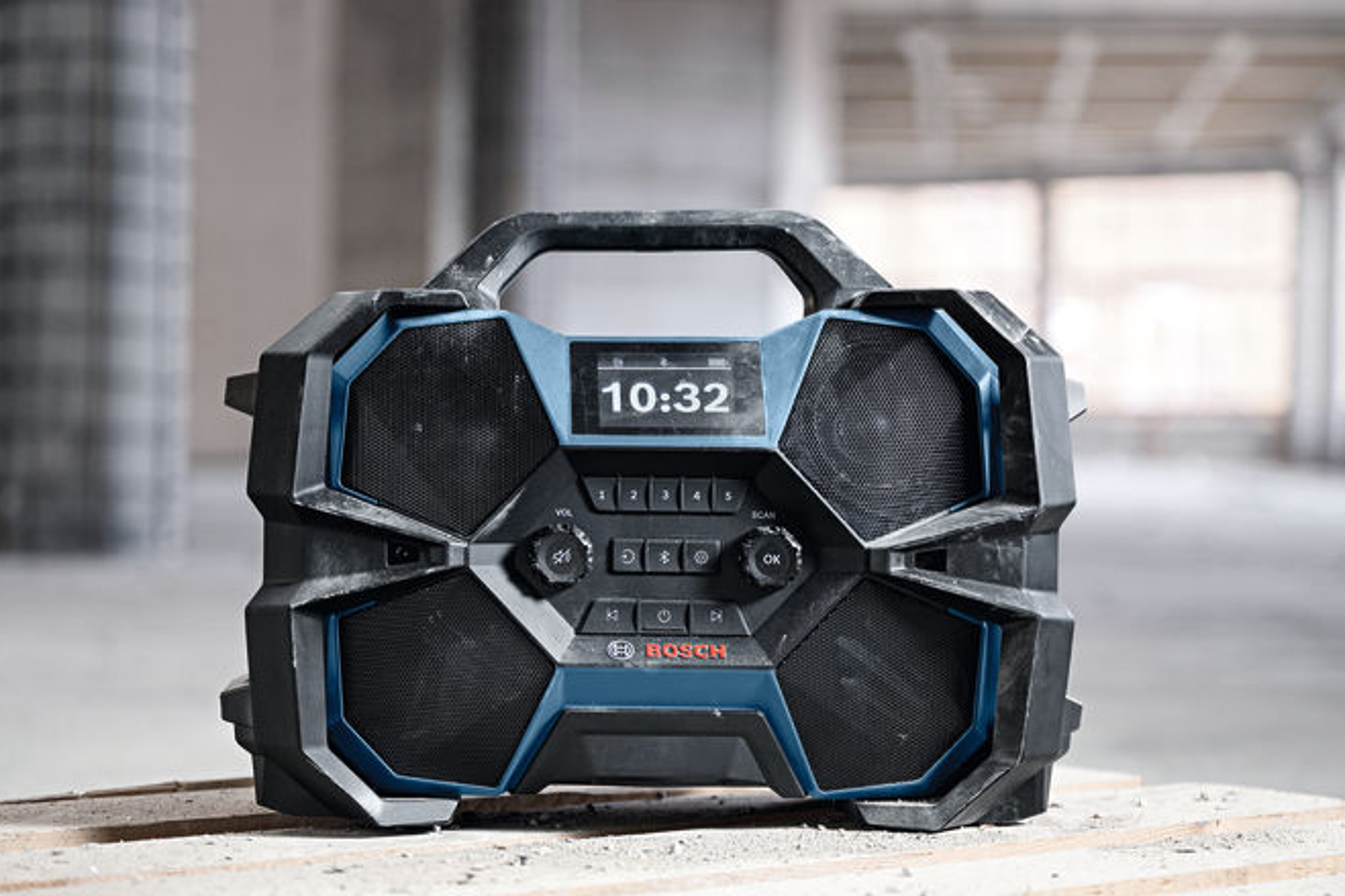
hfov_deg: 23.9
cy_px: 526
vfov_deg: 16.1
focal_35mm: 85
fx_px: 3175
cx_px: 641
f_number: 2.8
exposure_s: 1/100
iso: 800
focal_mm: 70
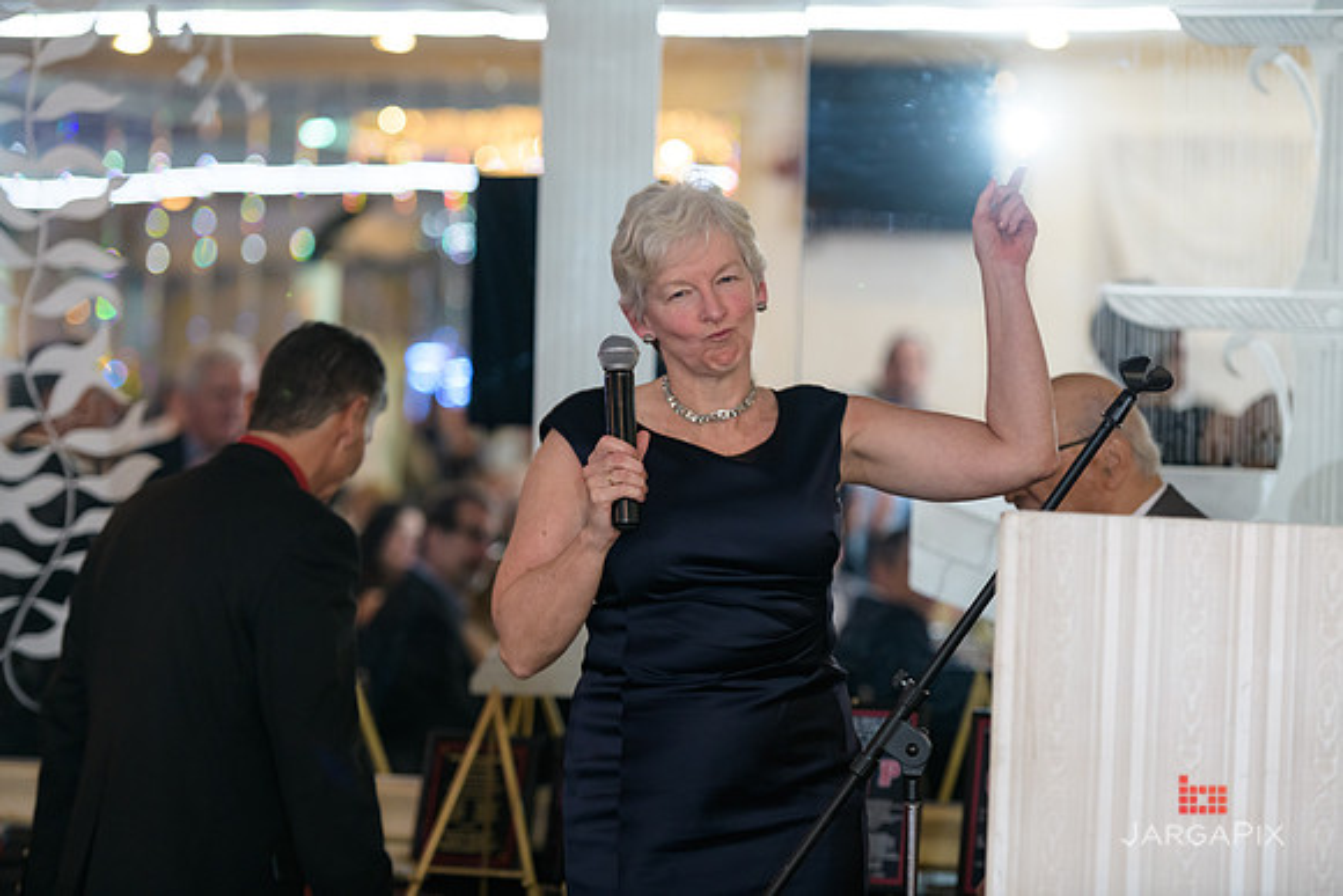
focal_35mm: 125
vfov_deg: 11.0
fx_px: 4664
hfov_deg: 16.4
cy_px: 448
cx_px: 672
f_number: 3.2
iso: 1000
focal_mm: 125
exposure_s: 1/125
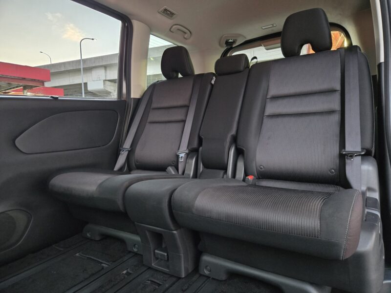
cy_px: 146
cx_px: 196
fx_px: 260
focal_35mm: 23
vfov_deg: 58.9
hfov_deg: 73.9
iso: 2000
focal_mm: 5.4
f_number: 1.8
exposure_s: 1/15
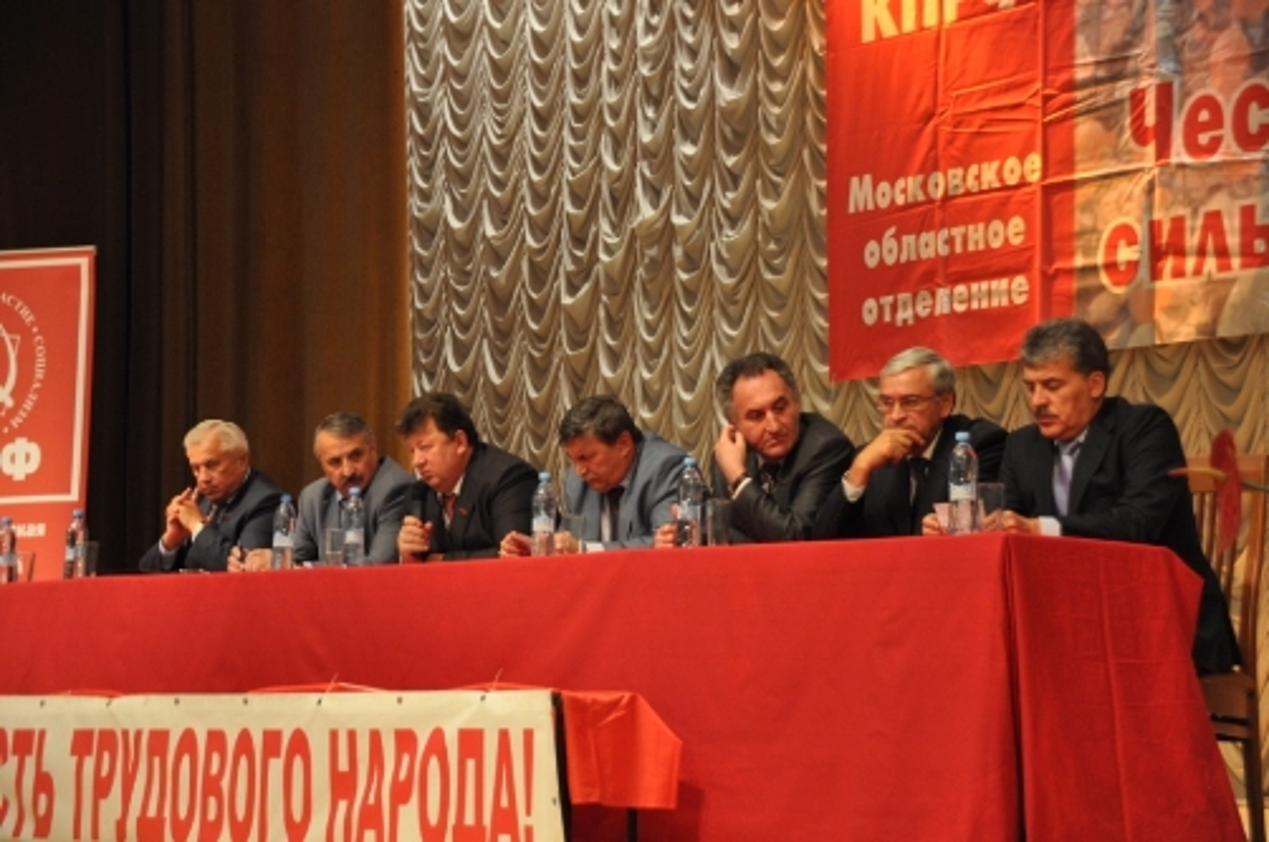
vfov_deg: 17.4
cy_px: 421
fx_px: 2745
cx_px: 634
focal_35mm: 78
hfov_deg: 26.0
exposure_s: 1/13
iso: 800
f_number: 4.8
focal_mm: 52
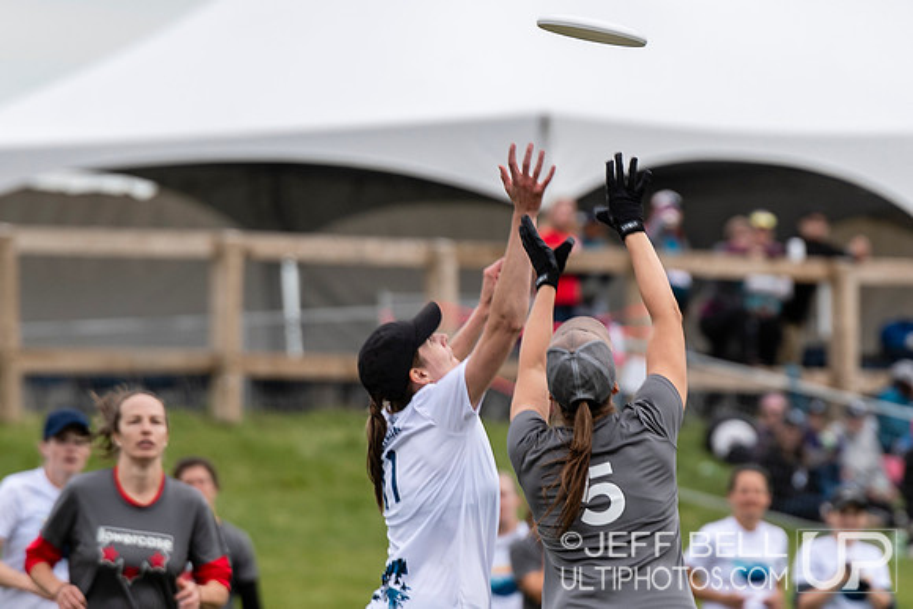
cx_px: 515
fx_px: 15203
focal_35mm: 599
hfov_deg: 3.4
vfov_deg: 2.3
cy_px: 413
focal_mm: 200
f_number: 4
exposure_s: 1/640
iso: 140
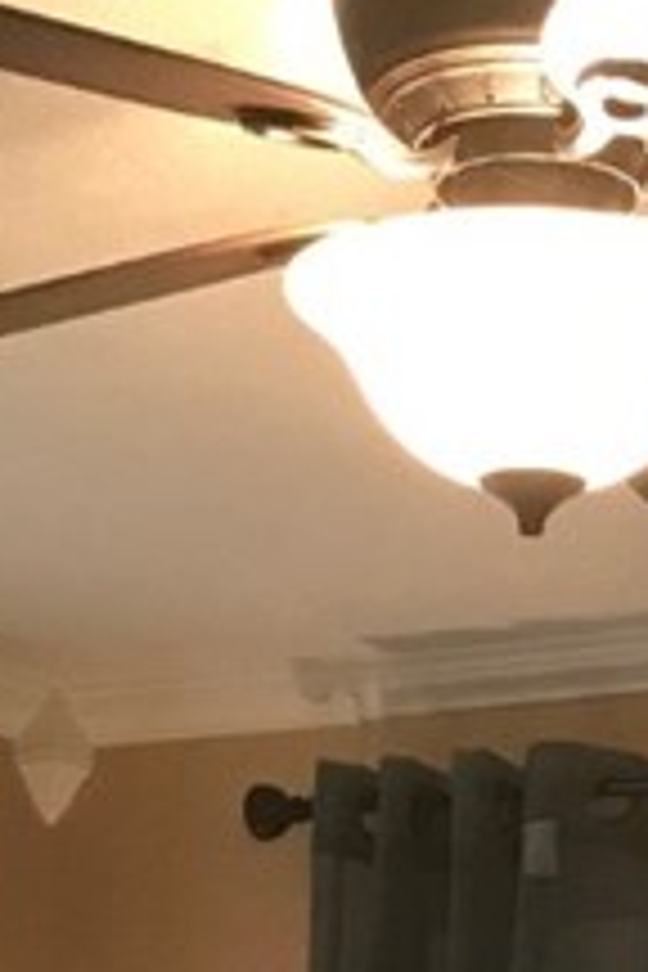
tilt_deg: -3.4
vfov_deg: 13.5
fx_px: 3726
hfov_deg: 9.9
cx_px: 544
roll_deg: -2.0
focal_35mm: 138
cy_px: 1665
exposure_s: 1/15
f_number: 1.8
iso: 50
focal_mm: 3.99
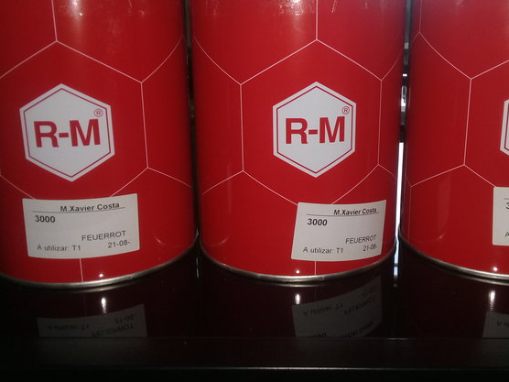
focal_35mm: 39
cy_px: 167
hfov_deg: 47.7
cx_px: 290
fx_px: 573
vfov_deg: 36.8
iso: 64
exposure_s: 1/100
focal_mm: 3.3
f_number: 2.2
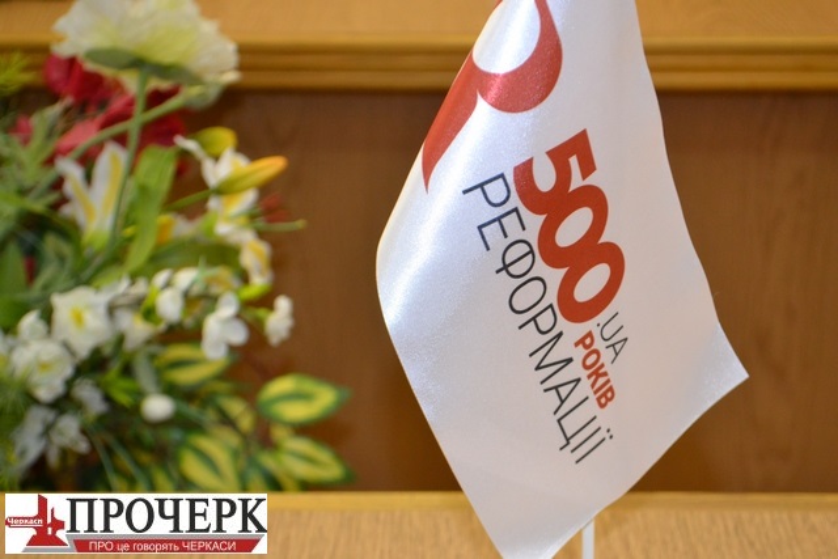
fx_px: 1572
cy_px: 280
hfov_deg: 29.9
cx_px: 419
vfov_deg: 20.2
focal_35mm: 68
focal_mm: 45
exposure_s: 1/60
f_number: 5.3
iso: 1400
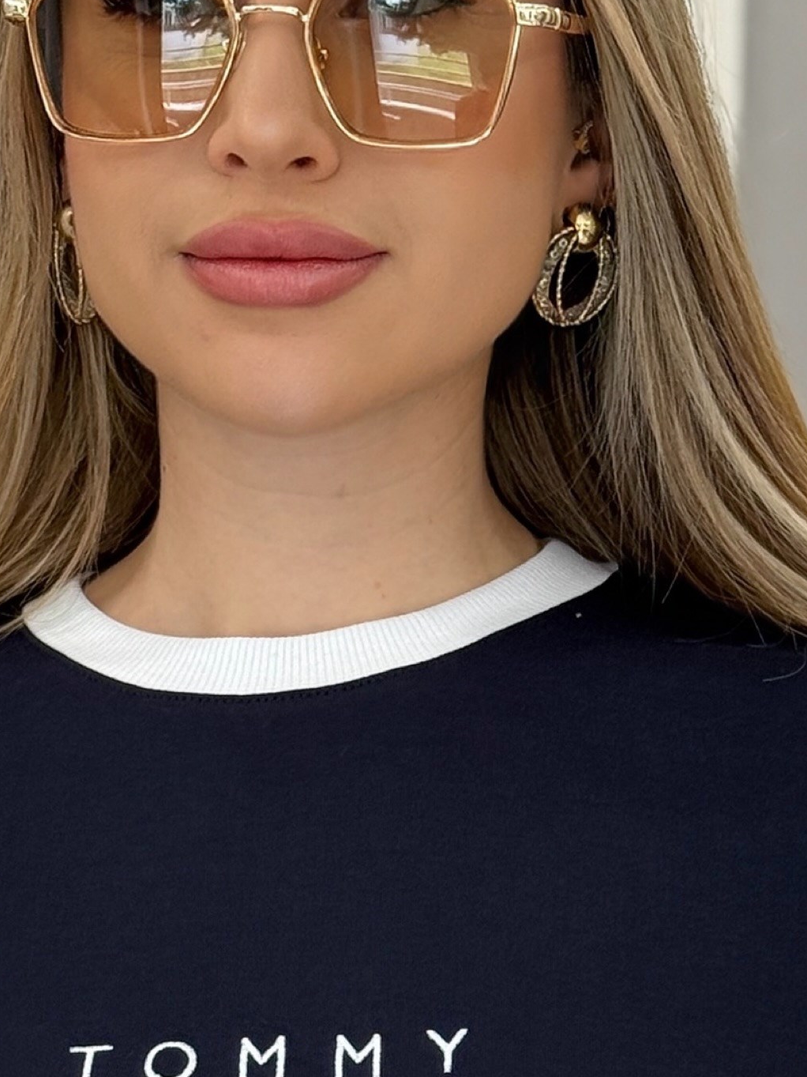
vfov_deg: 13.7
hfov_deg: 10.4
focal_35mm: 142
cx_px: 350
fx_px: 4415
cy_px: 1096
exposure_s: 1/113
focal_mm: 6.76
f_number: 1.78
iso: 100
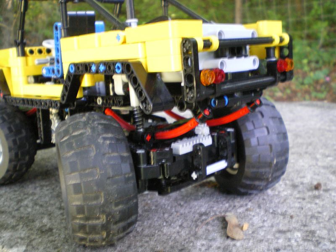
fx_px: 369
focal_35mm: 38
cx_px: 168
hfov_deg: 49.0
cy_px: 126
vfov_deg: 37.7
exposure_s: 1/8
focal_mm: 6.3
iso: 400
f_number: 3.1
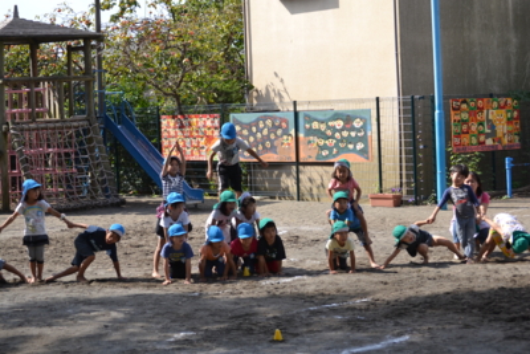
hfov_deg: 24.6
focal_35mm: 82
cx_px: 265
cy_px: 177
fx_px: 1215
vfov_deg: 16.6
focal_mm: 55
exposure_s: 1/200
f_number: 5.6
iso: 100
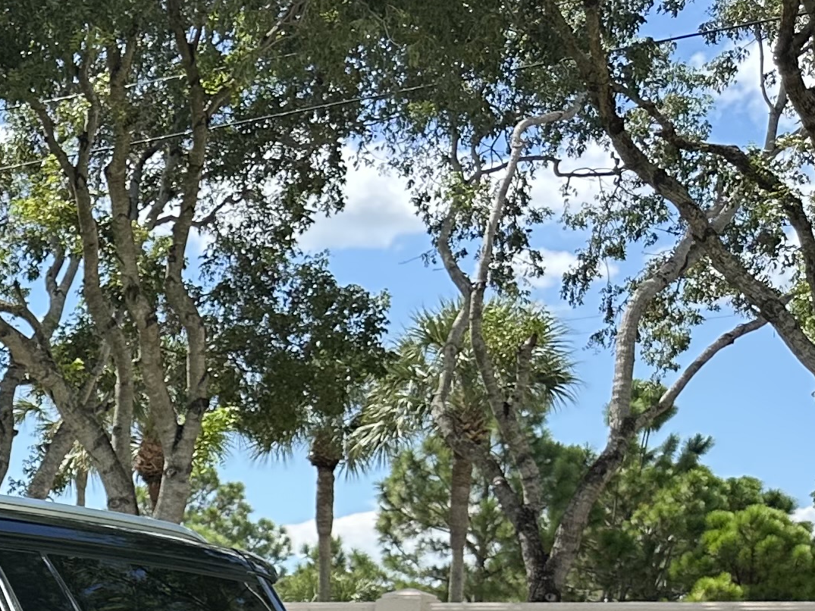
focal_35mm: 90
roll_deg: -2.3
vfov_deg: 15.1
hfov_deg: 17.9
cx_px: -603
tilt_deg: -6.0
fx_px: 2119
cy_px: 929
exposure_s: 1/1751
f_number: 1.78
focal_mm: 6.86
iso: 80
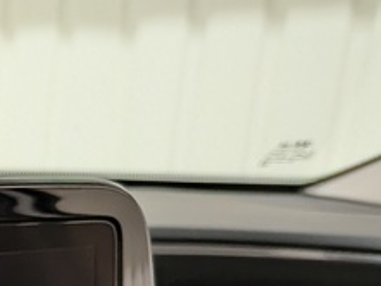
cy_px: 536
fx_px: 1222
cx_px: -453
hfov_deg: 14.0
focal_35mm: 111
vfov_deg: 12.1
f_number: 1.7
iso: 123
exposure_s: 1/60
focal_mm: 4.53
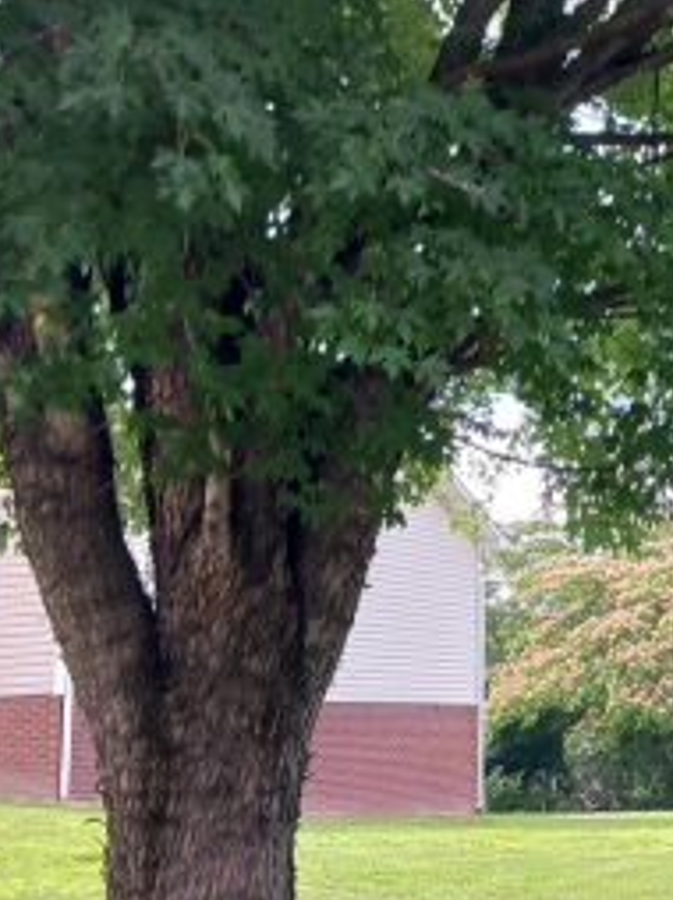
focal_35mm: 71
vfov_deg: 27.4
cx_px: 843
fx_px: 1844
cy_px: 384
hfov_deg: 19.3
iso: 32
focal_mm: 4
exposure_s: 1/60
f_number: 1.8
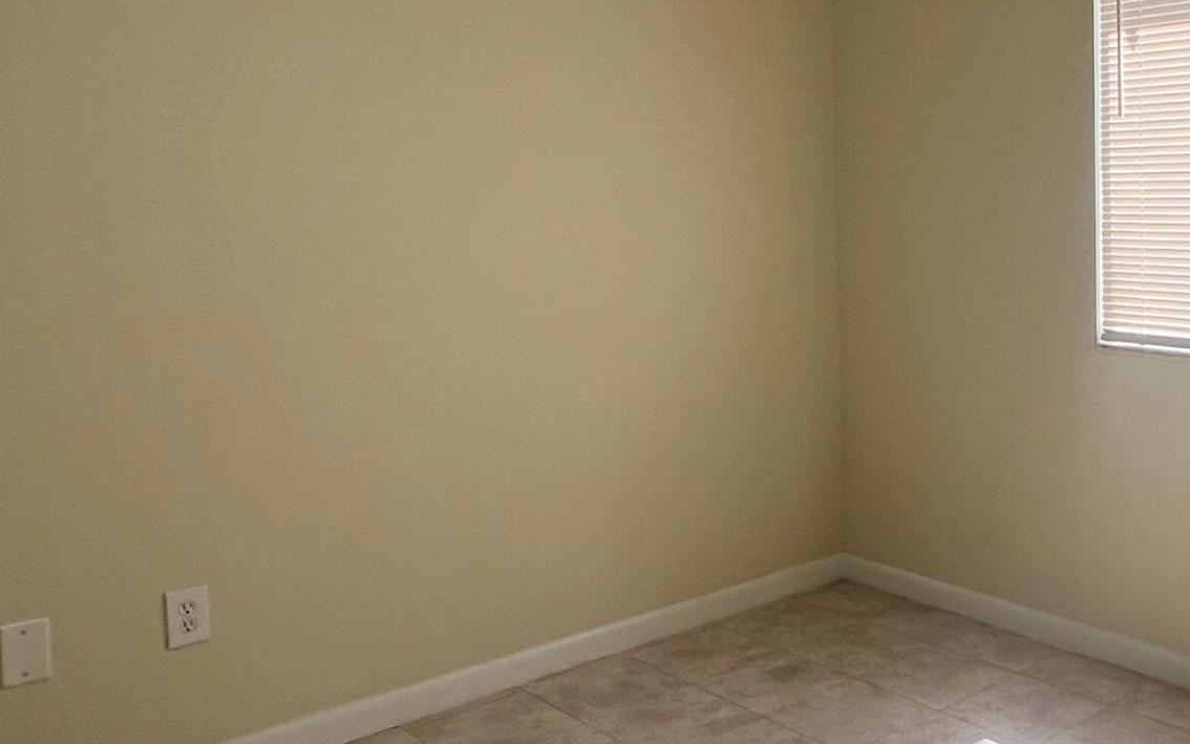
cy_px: 249
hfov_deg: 51.4
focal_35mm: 35
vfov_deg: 35.9
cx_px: 974
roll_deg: +0.6
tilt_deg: -3.4
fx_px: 1135
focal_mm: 1.57
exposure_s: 1/185
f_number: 1.8
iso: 32
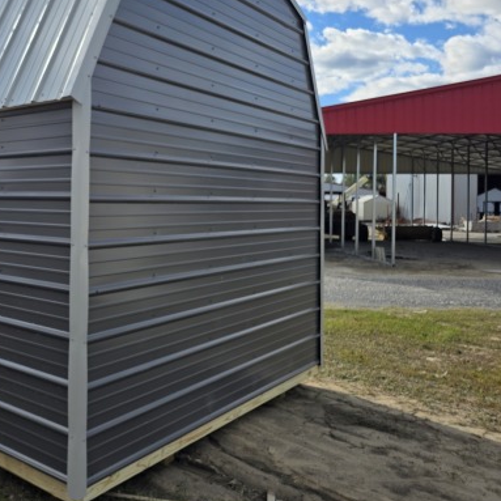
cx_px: 85
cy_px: 203
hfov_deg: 45.4
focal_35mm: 34
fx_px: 557
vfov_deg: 48.2
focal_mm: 6.3
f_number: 1.7
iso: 80
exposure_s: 1/5958
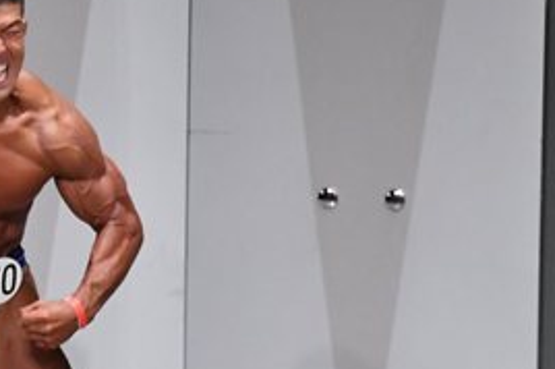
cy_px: 371
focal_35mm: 584
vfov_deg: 2.3
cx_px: -183
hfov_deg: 3.5
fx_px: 8992
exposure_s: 1/400
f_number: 5.6
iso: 6400
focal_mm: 135
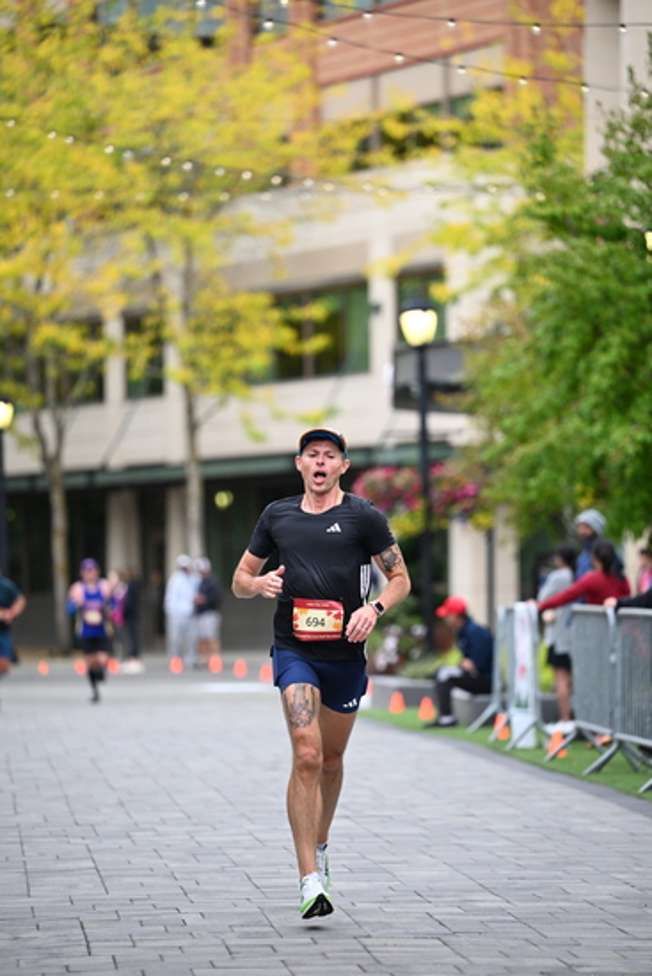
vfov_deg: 12.4
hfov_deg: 8.3
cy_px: 488
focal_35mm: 165
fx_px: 4479
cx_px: 326
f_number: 2.8
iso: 1000
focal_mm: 165
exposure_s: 1/1600
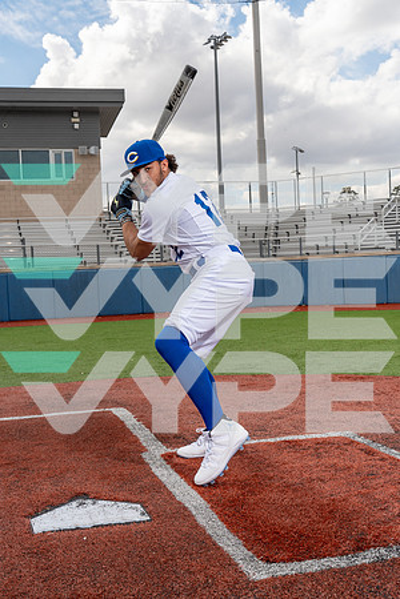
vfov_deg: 43.6
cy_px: 300
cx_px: 200
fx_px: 750
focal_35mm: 45
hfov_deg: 29.9
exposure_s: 1/250
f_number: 8
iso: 100
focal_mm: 45
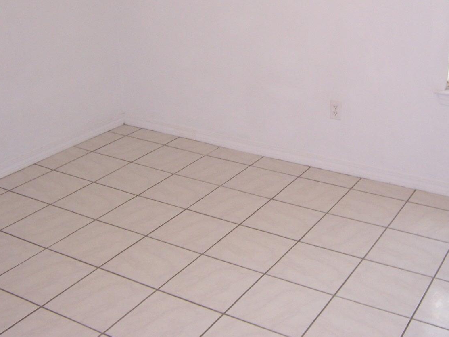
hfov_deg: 41.1
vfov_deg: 31.4
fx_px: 597
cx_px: 266
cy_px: 125
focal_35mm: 46
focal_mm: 5.5
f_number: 2.8
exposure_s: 1/90
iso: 140
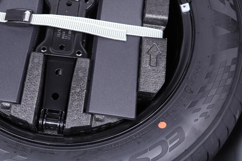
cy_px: 76
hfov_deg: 34.4
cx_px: 65
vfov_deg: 23.8
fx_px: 383
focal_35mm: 57
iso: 500
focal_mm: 24
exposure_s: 1/40
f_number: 2.8
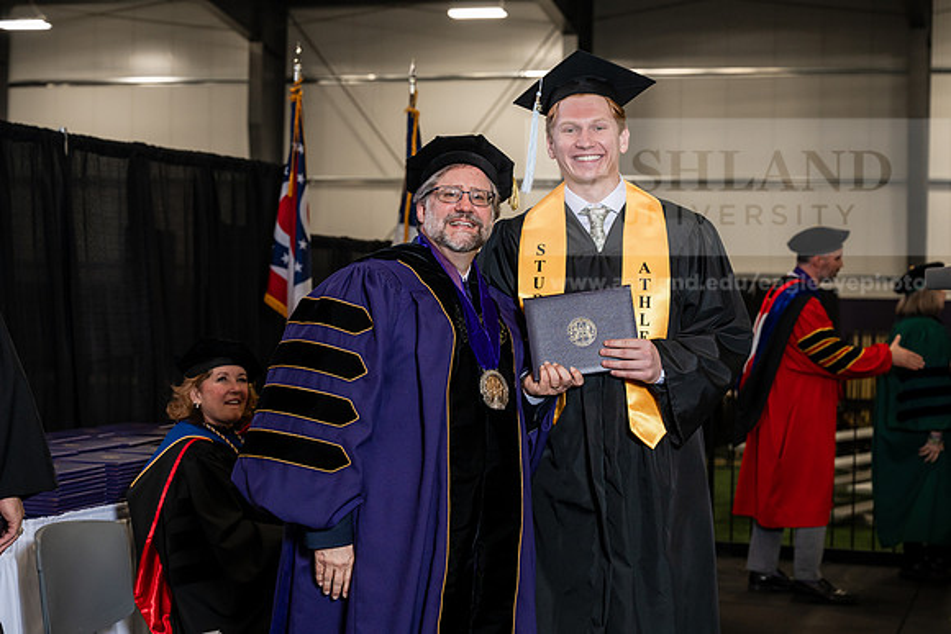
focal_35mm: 70
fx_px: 1850
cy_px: 317
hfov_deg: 28.8
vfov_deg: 19.5
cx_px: 476
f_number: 5
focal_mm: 70
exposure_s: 1/200
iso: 1250
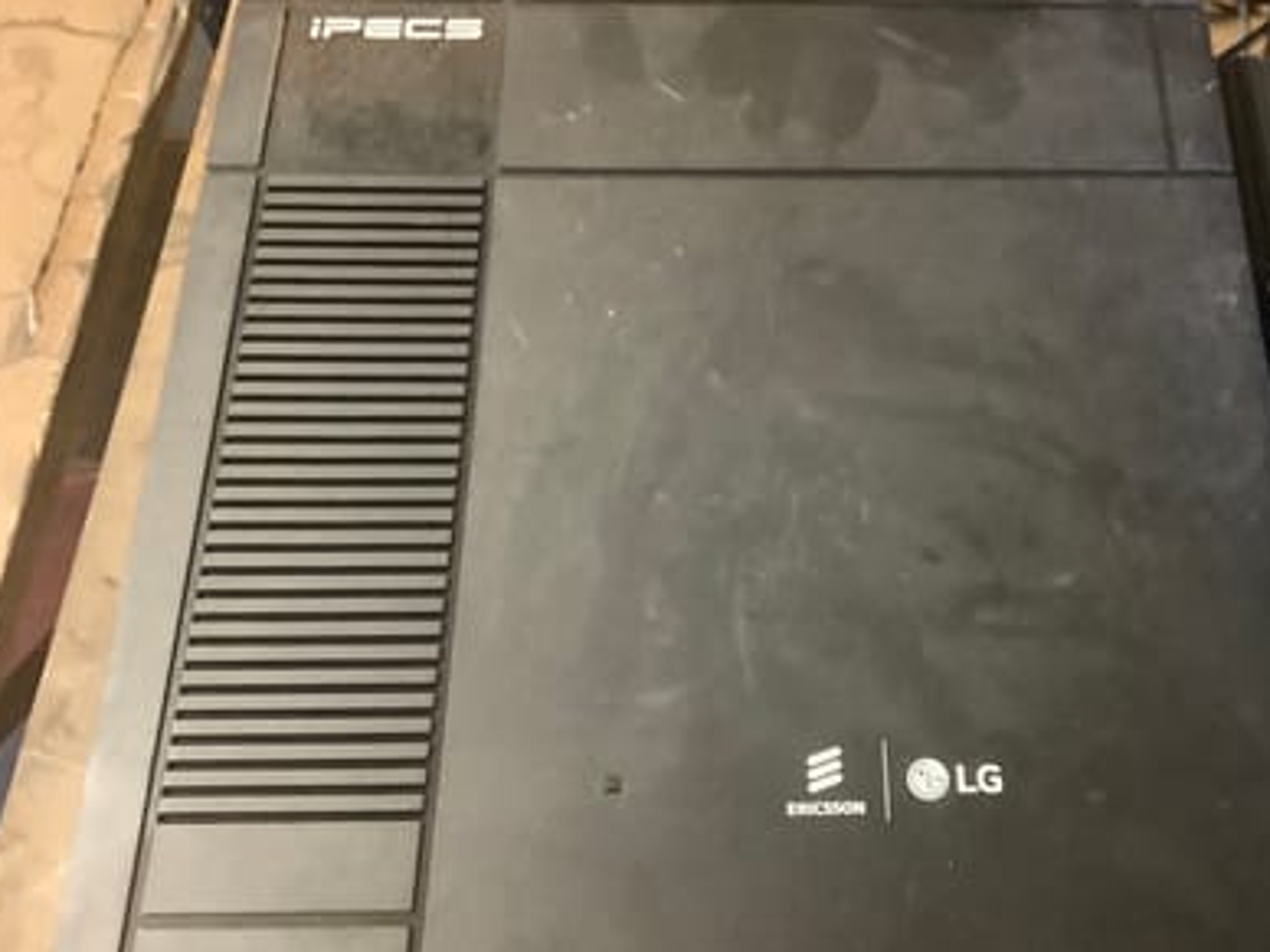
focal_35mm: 40
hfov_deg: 46.4
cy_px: 479
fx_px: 1468
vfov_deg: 36.0
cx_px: 799
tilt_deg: -63.9
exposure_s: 1/17
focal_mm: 3.3
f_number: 2.4
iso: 640
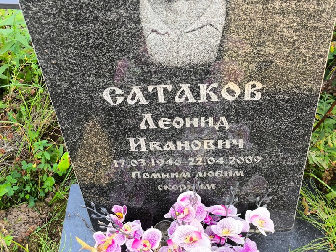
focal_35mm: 50
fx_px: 486
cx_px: 168
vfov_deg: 29.1
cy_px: 126
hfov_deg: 38.2
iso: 100
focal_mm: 4.71
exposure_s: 1/100
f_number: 1.7
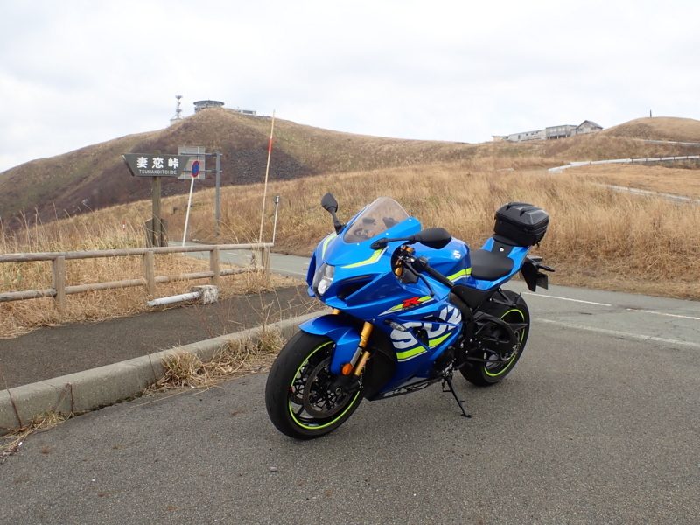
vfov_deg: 37.7
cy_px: 262
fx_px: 768
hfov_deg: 49.0
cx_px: 350
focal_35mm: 38
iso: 100
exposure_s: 1/400
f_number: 3.5
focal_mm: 6.86
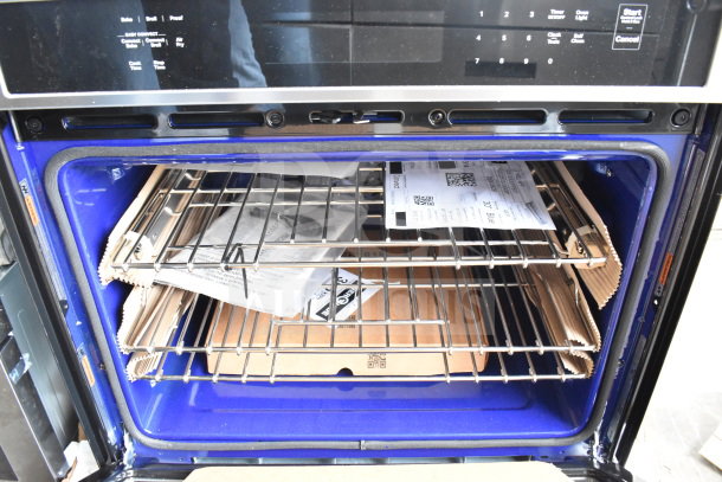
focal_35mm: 30
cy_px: 241
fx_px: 602
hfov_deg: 61.9
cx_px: 361
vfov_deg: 43.6
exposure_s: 1/160
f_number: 6.3
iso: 6400
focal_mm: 20
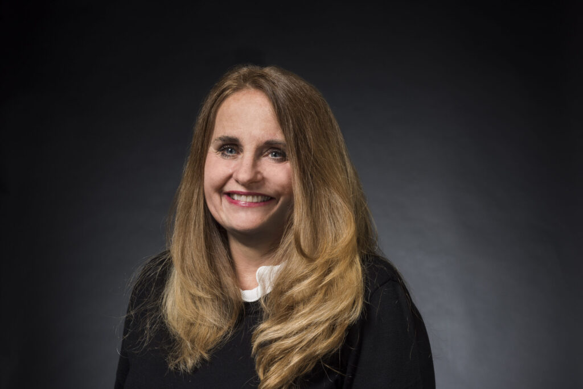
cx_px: 292
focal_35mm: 145
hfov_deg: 14.1
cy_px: 194
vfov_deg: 9.5
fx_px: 2349
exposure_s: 1/100
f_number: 16
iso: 100
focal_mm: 145
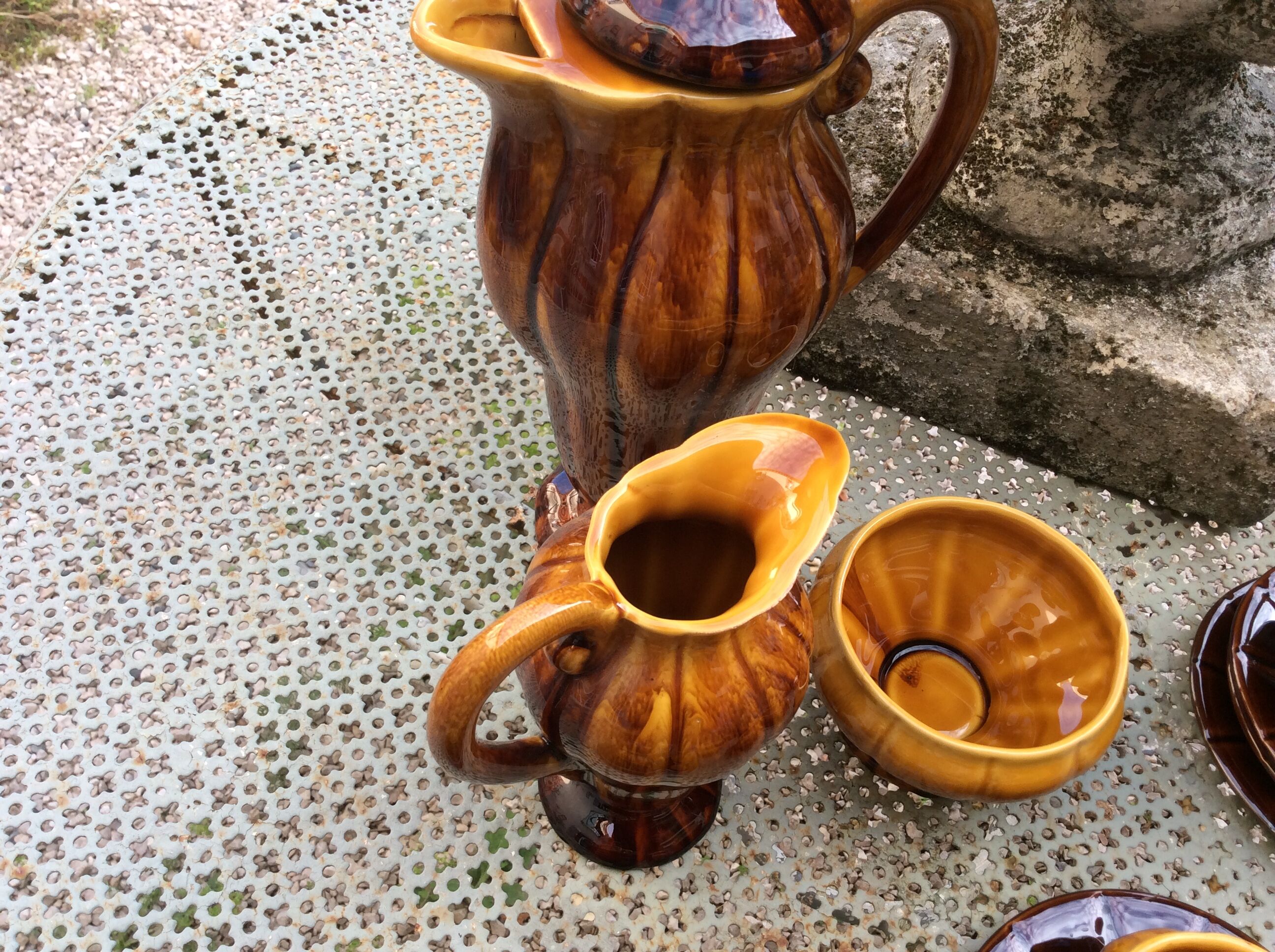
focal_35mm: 32
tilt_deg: -58.1
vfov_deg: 44.1
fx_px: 1177
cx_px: 638
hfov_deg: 56.9
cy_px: 476
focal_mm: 3.3
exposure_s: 1/125
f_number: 2.4
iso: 32
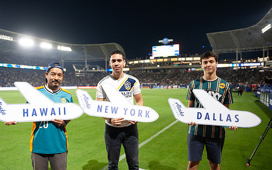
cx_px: 117
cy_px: 98
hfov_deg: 64.3
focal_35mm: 29
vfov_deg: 43.1
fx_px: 215
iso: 2500
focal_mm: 24
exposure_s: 1/800
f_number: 2.8
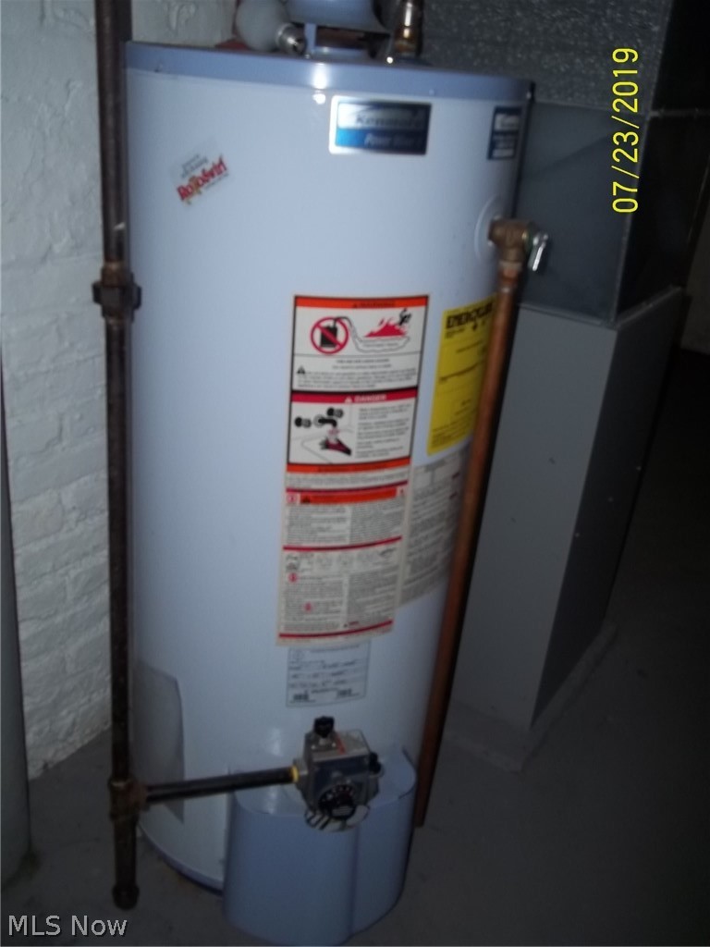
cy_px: 474
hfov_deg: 44.2
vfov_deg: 56.8
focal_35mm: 32
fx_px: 875
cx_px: 355
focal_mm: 5.7
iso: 64
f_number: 2.9
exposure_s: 1/30
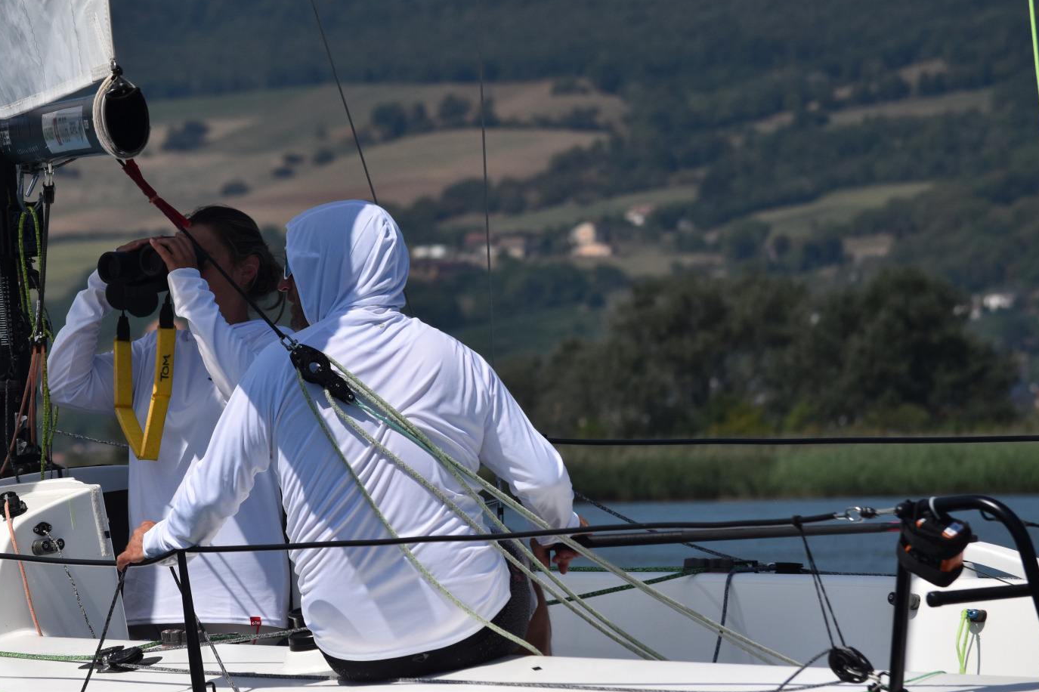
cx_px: 382
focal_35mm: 275
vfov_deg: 5.0
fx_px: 7934
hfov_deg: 7.5
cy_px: 239
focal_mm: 140
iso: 320
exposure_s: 1/2000
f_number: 8
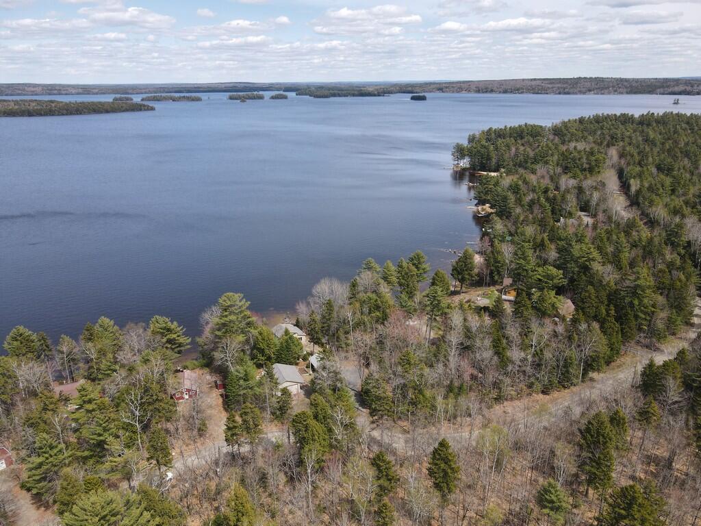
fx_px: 486
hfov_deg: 71.6
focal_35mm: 24
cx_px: 350
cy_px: 263
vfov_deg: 56.8
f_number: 2.8
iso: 110
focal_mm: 4.5
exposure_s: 1/640
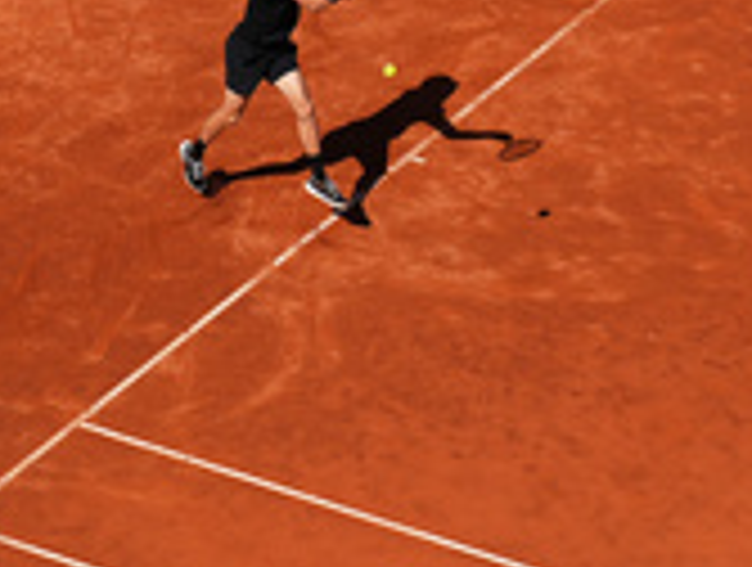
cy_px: -850
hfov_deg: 6.7
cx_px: 306
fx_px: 6401
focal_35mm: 294
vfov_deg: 4.9
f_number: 4
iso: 160
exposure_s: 1/5000
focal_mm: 50
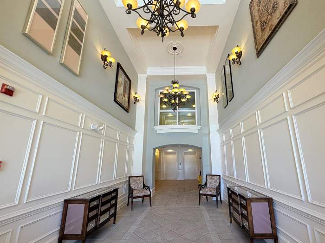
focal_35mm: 16
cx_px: 182
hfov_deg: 94.1
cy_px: 127
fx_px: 150
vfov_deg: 78.1
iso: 160
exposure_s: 1/120
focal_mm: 2.22
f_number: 2.2
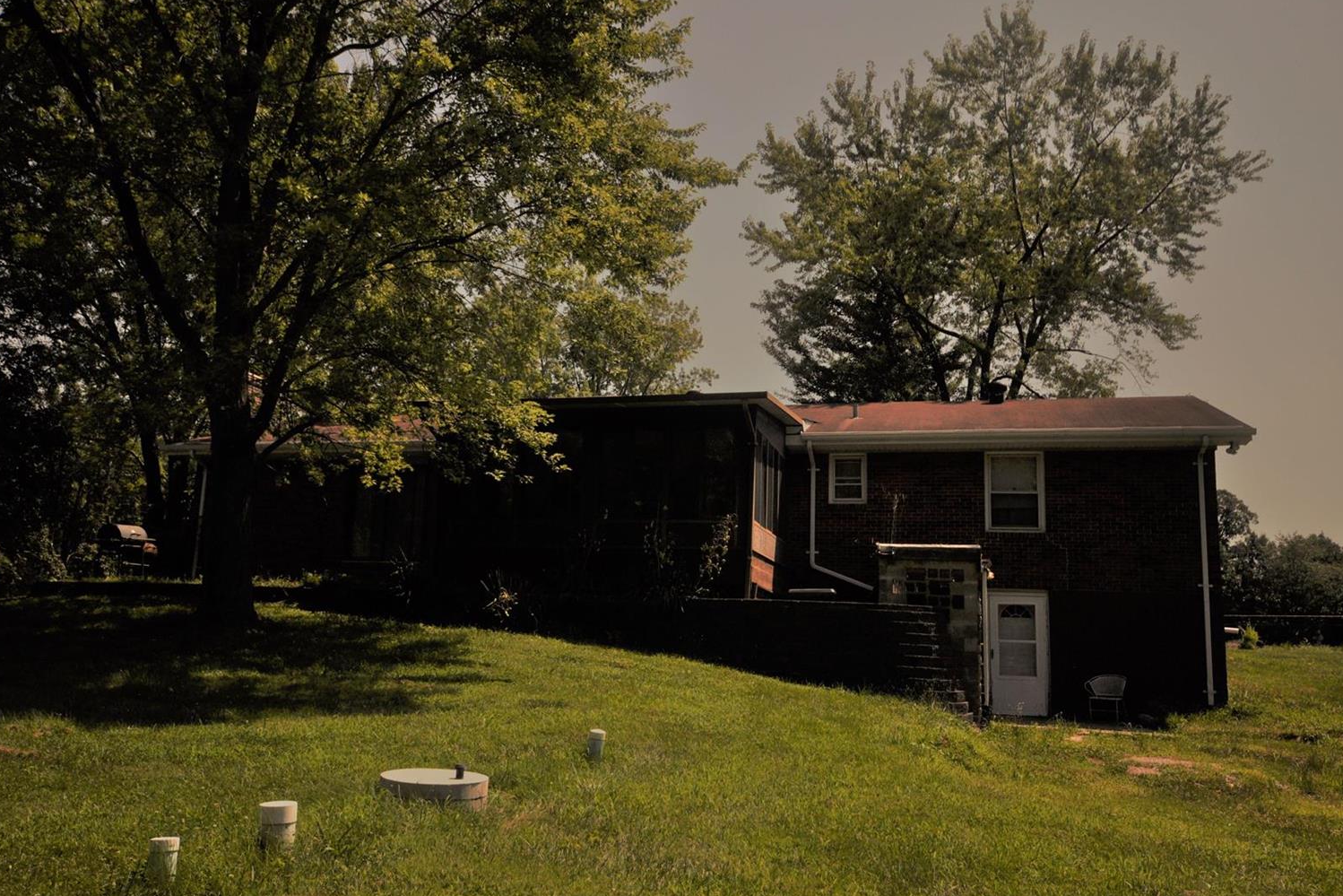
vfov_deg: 41.1
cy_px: 443
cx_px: 636
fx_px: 1194
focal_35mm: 32
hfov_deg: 58.7
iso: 200
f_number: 5.6
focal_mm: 20
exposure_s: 1/4000
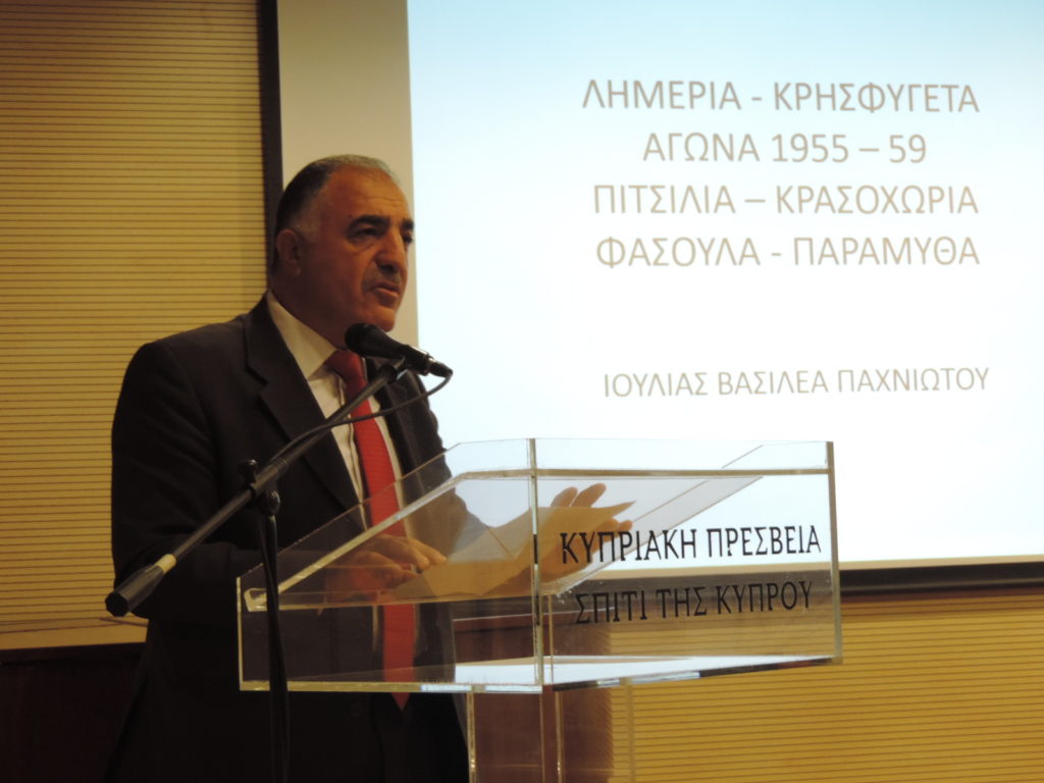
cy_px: 392
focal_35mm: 90
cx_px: 522
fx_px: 2714
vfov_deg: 16.4
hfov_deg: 21.8
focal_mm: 16
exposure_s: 1/30
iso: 400
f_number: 4.1
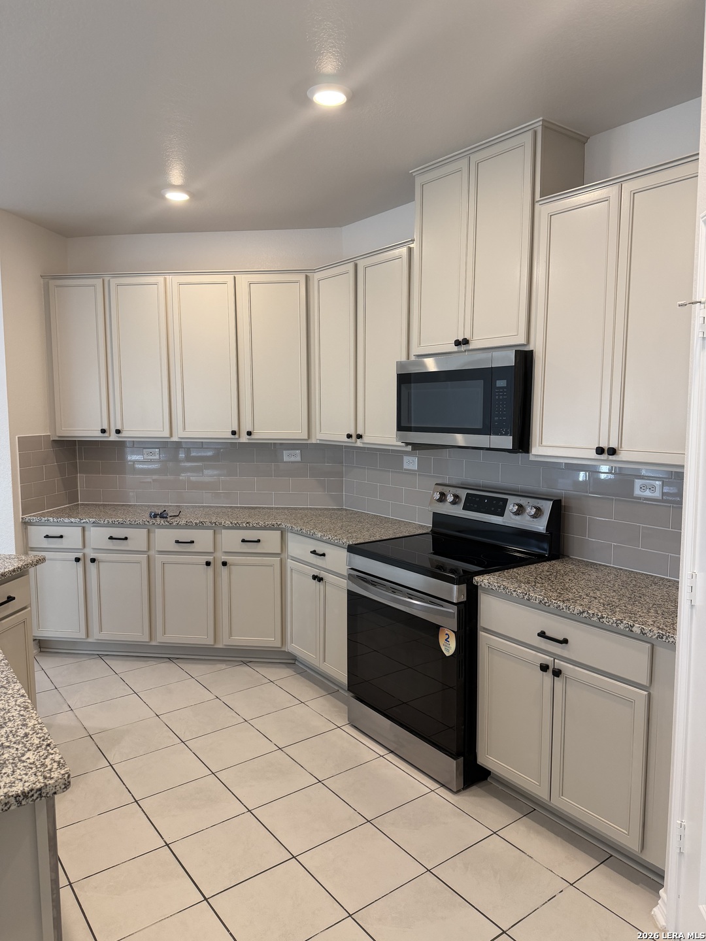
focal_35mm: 24
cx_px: 353
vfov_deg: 71.6
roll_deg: +0.5
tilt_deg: -5.6
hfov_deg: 56.8
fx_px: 653
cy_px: 470
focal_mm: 6.76
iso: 160
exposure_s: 1/120
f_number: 1.78
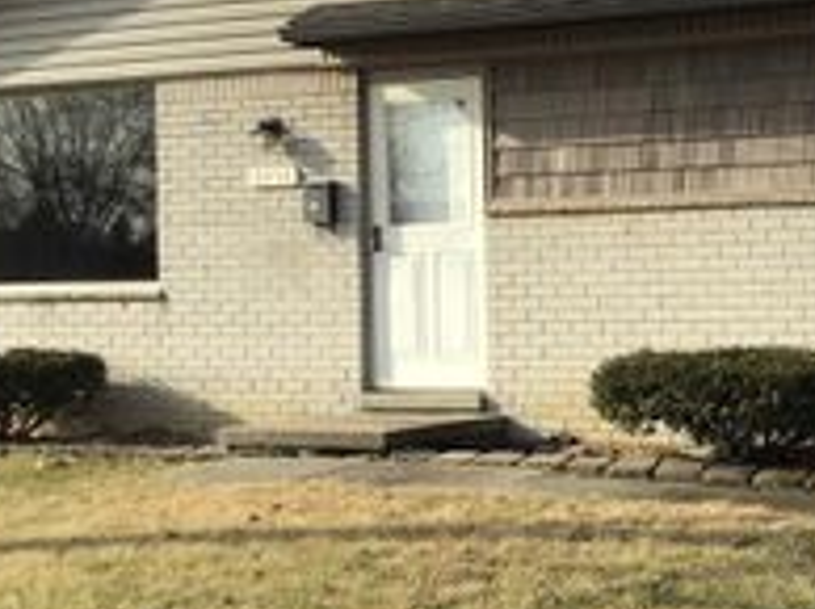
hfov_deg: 23.6
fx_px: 1881
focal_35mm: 80
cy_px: 317
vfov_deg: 18.4
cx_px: 786
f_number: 2.4
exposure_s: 1/506
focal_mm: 3.3
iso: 25
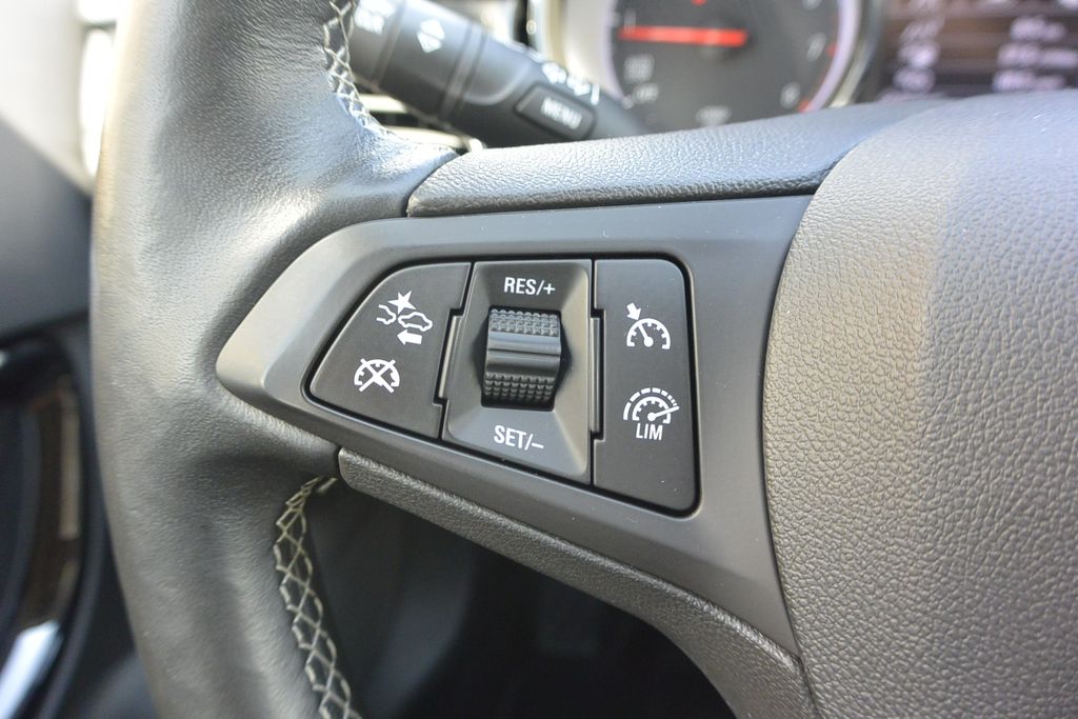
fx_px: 809
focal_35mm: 27
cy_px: 360
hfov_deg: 67.4
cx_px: 539
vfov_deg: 47.9
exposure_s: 1/125
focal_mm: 10
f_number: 3.5
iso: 560
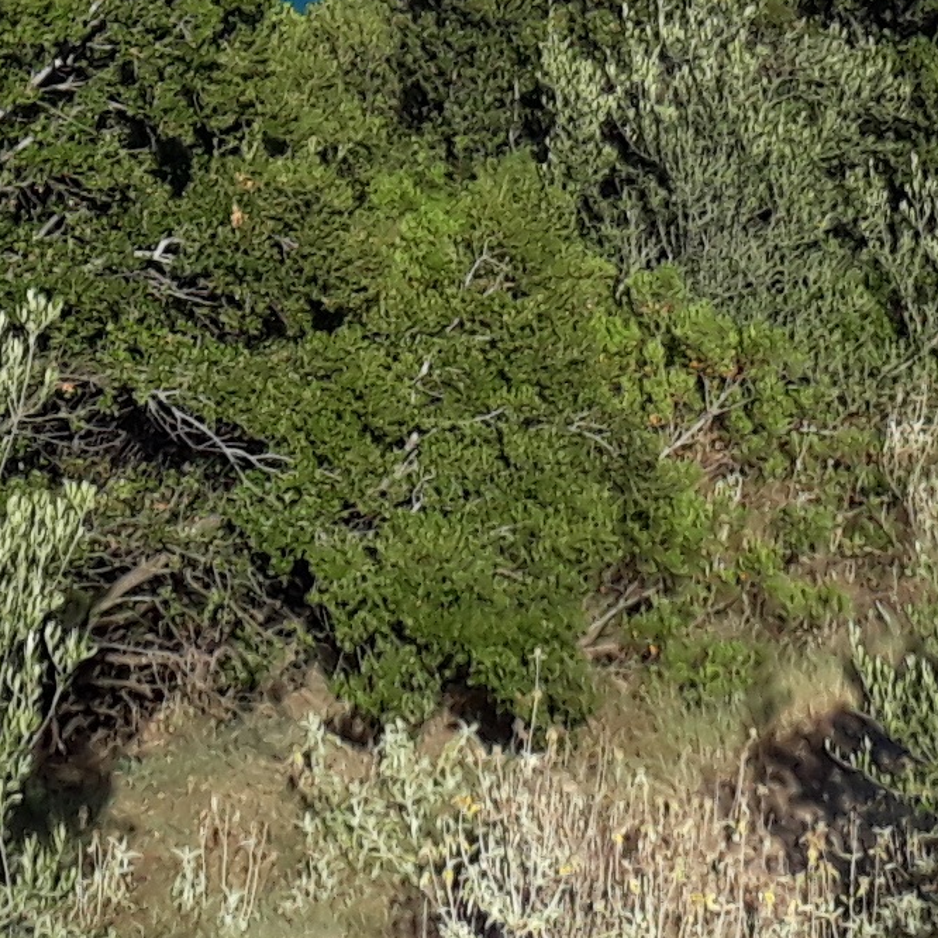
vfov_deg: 10.5
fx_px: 4537
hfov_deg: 11.8
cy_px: -1176
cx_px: 213
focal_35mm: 148
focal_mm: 3.6
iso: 40
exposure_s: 1/1497
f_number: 1.9
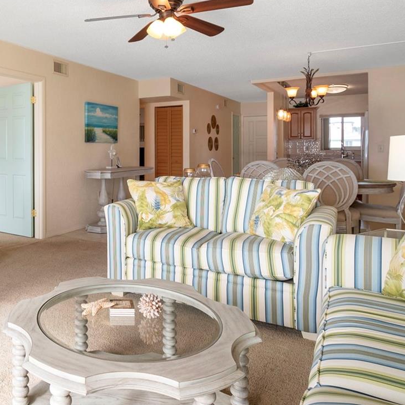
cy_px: 156
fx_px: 371
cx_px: 79
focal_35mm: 28
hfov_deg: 53.4
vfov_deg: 56.7
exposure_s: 1/6
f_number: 7.1
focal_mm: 10
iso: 320
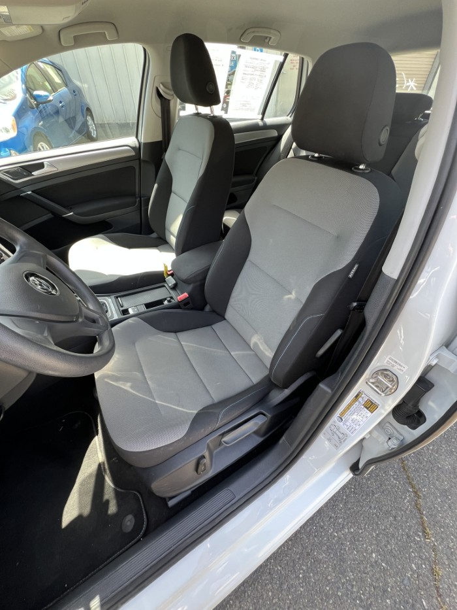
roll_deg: +0.7
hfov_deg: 89.9
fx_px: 229
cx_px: 228
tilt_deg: -39.5
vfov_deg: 106.2
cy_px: 305
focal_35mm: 13
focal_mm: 1.57
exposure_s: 1/99
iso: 80
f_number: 1.8
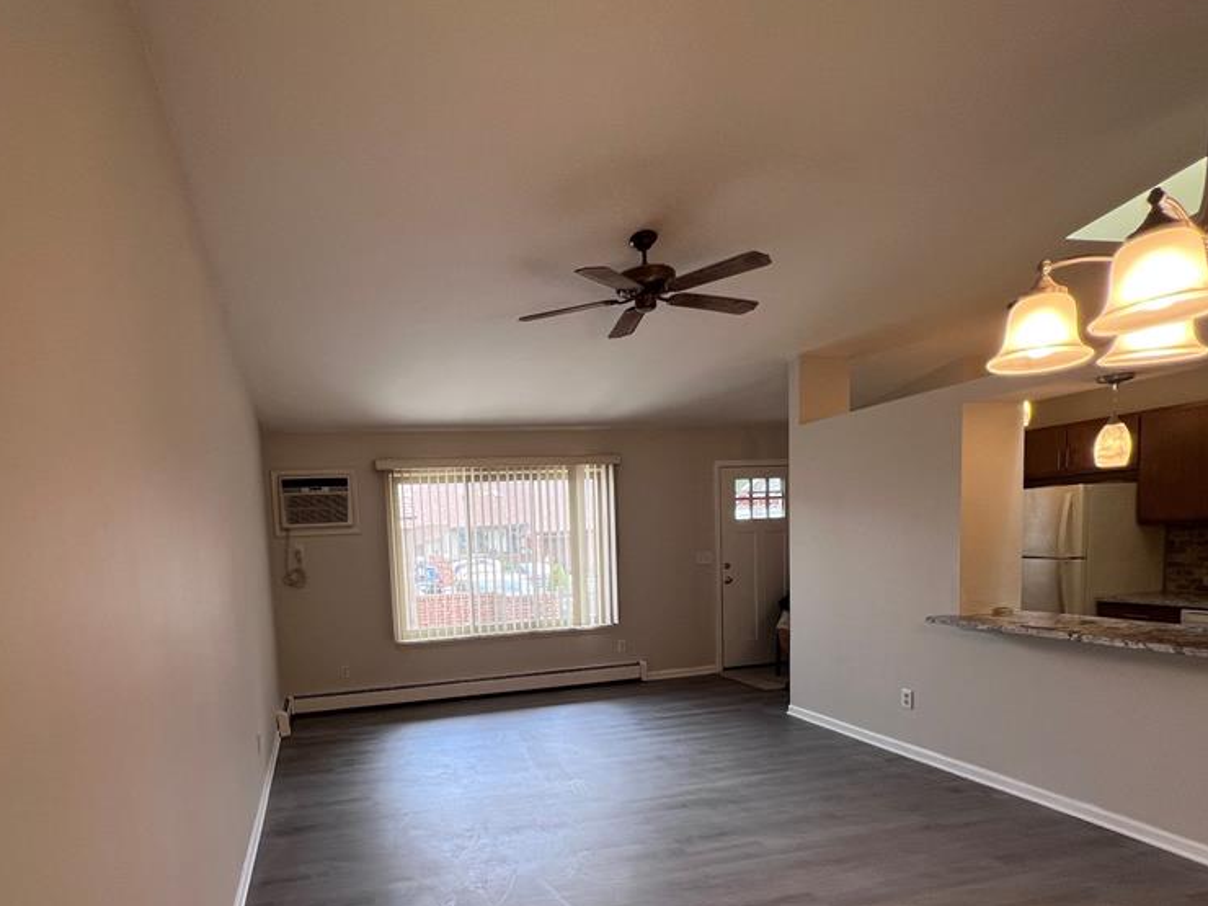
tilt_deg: -4.9
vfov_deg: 69.6
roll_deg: +2.9
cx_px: 480
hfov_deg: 86.6
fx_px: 628
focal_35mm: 18
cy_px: 601
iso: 100
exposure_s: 1/120
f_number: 1.8
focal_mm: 1.57
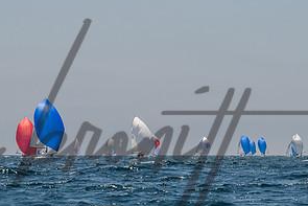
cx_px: 143
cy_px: 115
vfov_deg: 5.9
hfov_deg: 8.8
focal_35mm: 233
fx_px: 1994
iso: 640
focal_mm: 88
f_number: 9
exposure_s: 1/640
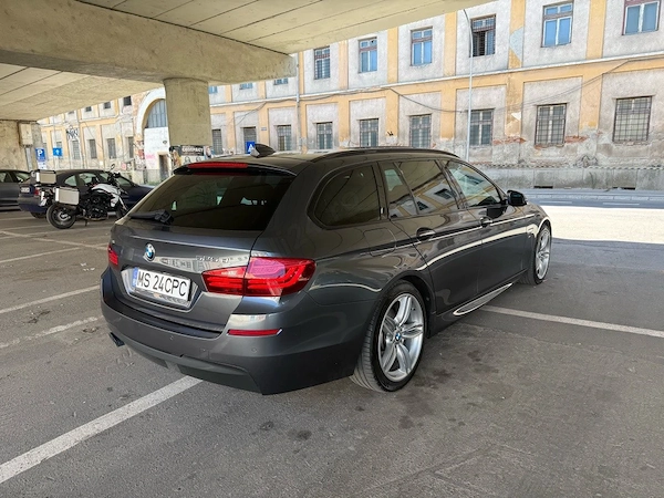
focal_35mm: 24
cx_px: 332
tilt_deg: -10.9
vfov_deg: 56.8
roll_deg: +1.0
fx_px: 460
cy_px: 249
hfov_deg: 71.6
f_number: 1.78
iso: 80
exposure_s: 1/338
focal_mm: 6.76
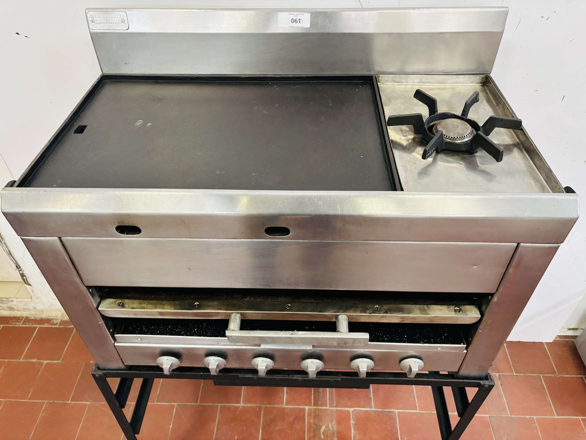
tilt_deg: -43.0
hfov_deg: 67.3
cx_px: 293
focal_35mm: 26
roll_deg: +1.2
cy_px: 220
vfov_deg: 53.1
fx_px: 440
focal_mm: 5.96
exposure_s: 1/50
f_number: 1.6
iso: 200
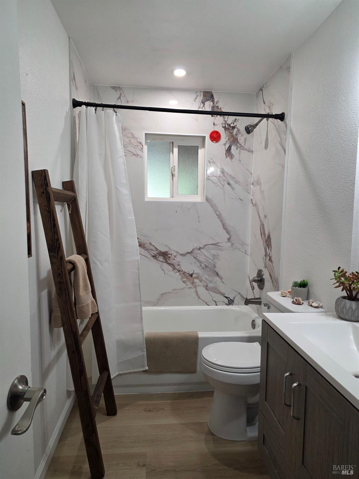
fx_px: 318
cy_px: 240
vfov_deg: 73.9
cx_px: 180
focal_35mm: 23
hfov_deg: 58.9
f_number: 1.7
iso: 125
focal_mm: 6.25
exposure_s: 1/120
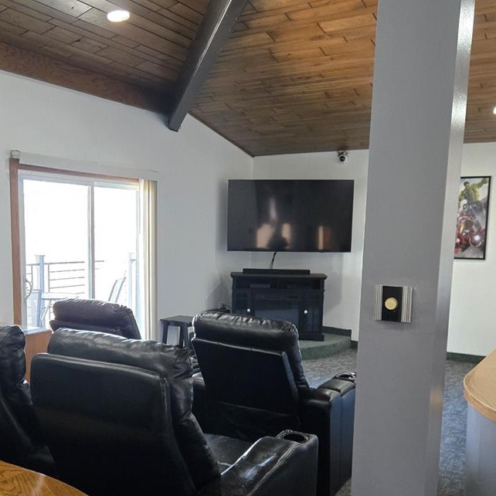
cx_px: 215
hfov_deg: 43.8
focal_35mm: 38
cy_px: 307
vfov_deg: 43.5
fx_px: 616
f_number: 1.8
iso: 800
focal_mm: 5.4
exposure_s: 1/120
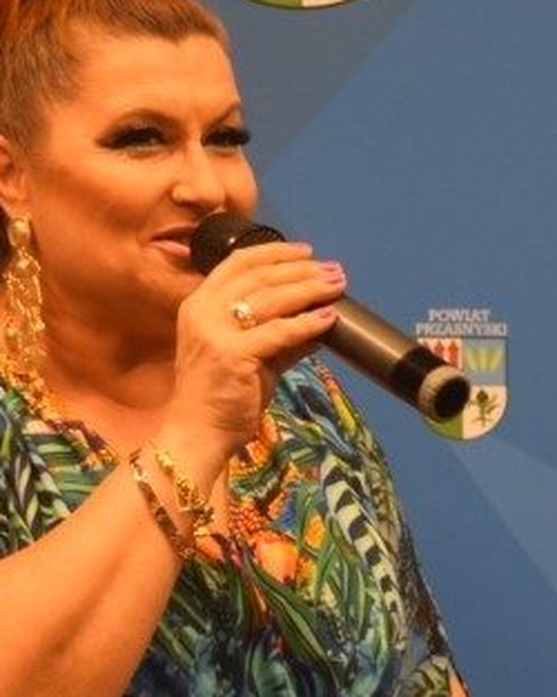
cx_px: 439
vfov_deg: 11.6
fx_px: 3424
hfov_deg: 9.3
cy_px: 395
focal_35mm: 166
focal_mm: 36
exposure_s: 1/60
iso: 1000
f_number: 4.8
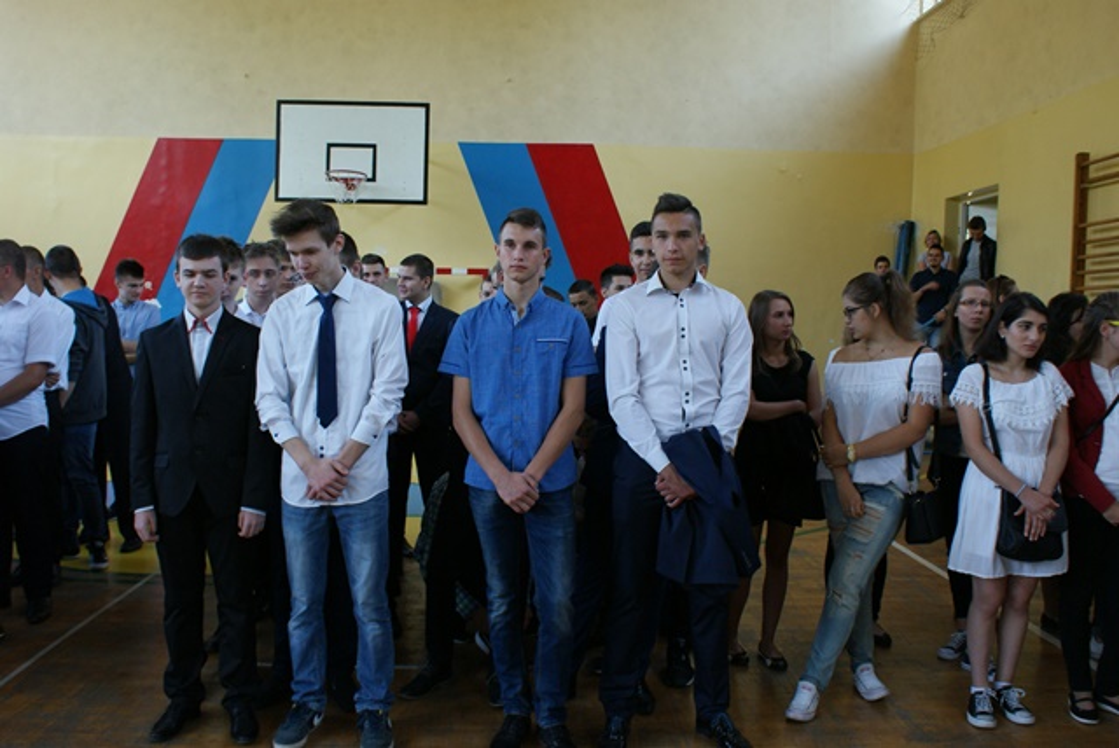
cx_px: 560
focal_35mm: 30
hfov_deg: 61.9
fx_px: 933
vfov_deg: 43.7
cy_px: 374
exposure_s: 1/60
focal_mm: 20
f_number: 5.6
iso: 400
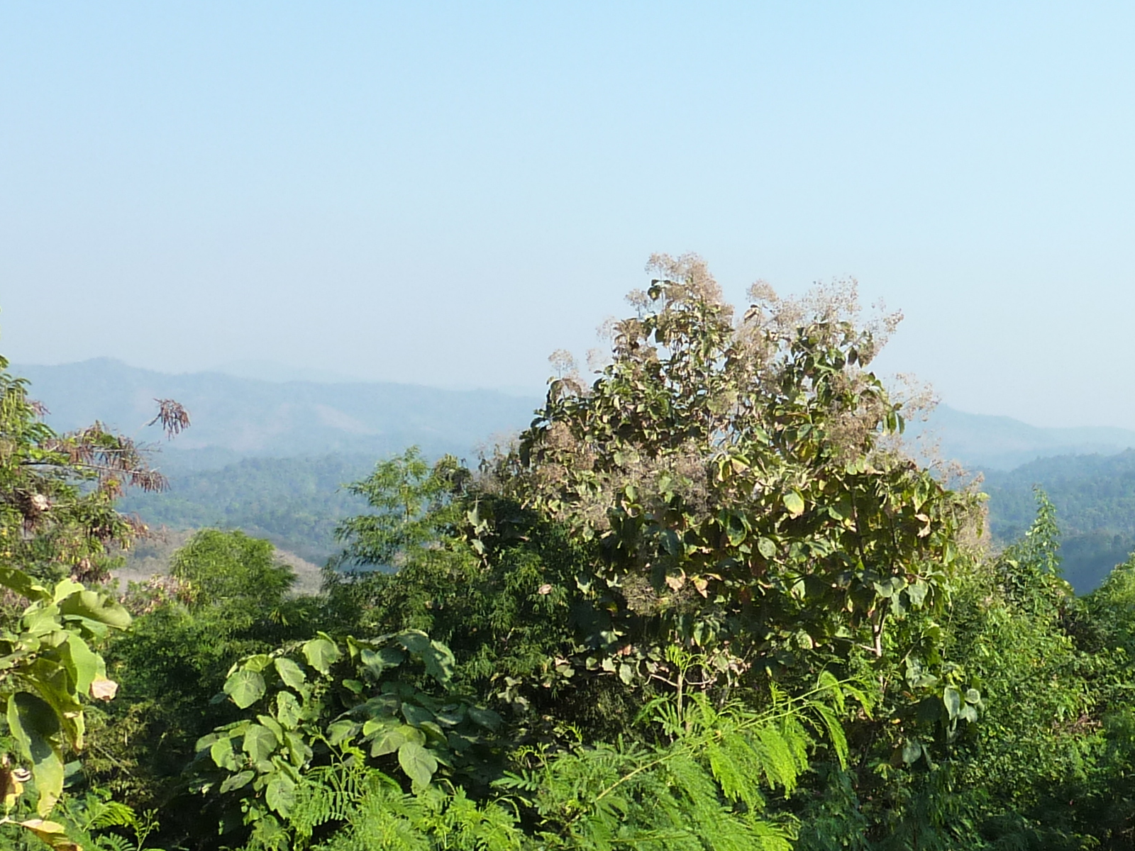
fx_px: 1869
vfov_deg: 25.6
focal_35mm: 57
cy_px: 490
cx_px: 876
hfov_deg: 33.0
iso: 125
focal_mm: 4.1
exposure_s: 1/320
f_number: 4
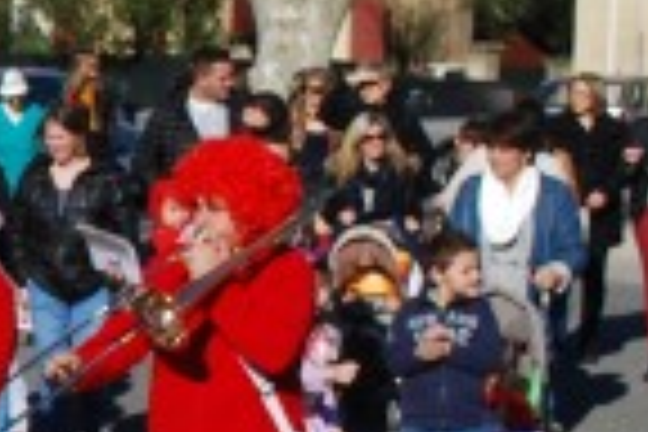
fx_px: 3852
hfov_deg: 9.0
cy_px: 277
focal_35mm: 214
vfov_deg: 6.4
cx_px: -698
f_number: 8
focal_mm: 32
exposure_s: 1/250
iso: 100
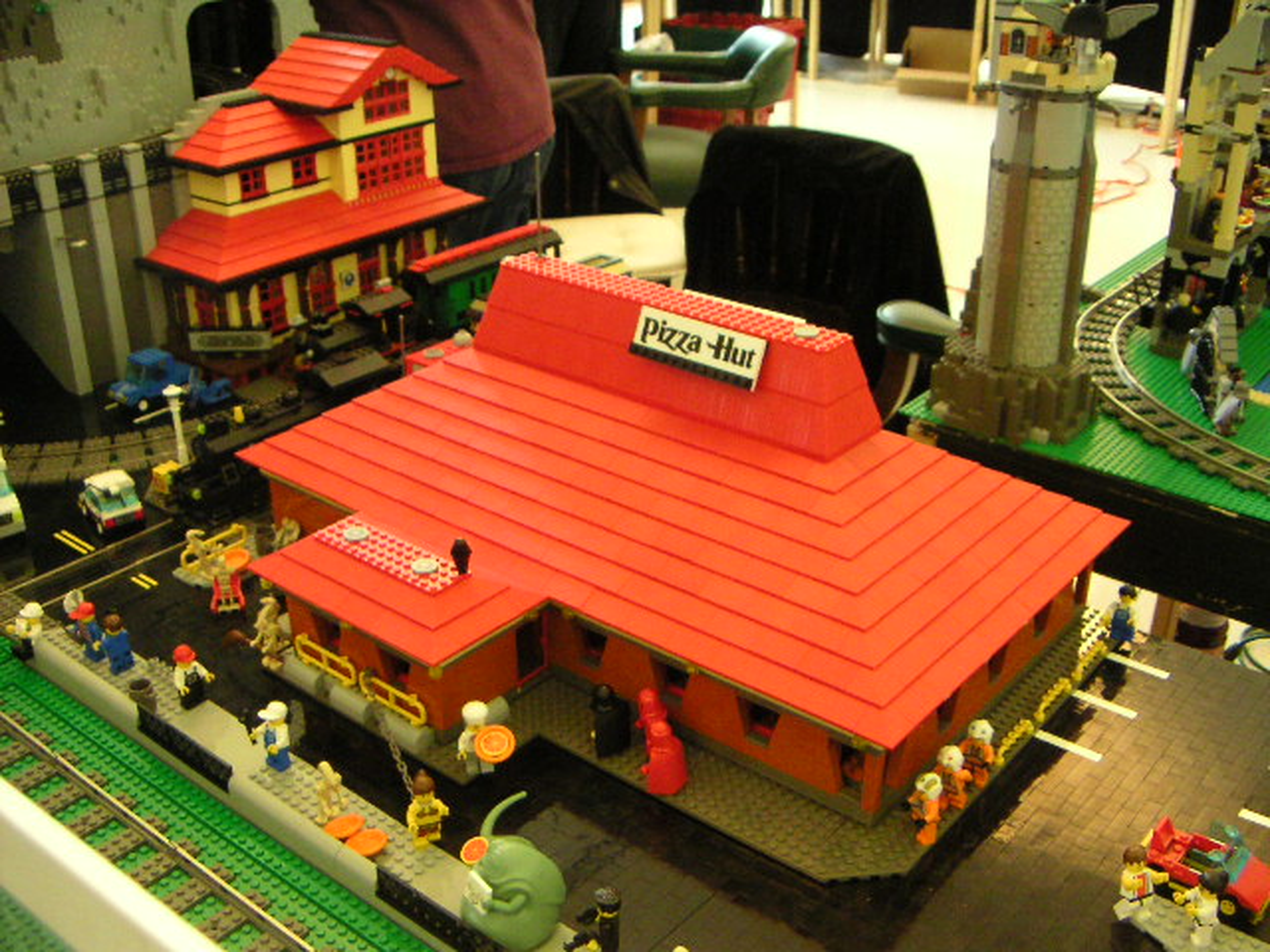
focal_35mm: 37
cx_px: 635
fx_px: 1357
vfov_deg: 38.7
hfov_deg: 50.1
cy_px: 476
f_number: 2.8
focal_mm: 4.8
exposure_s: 1/30
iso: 400
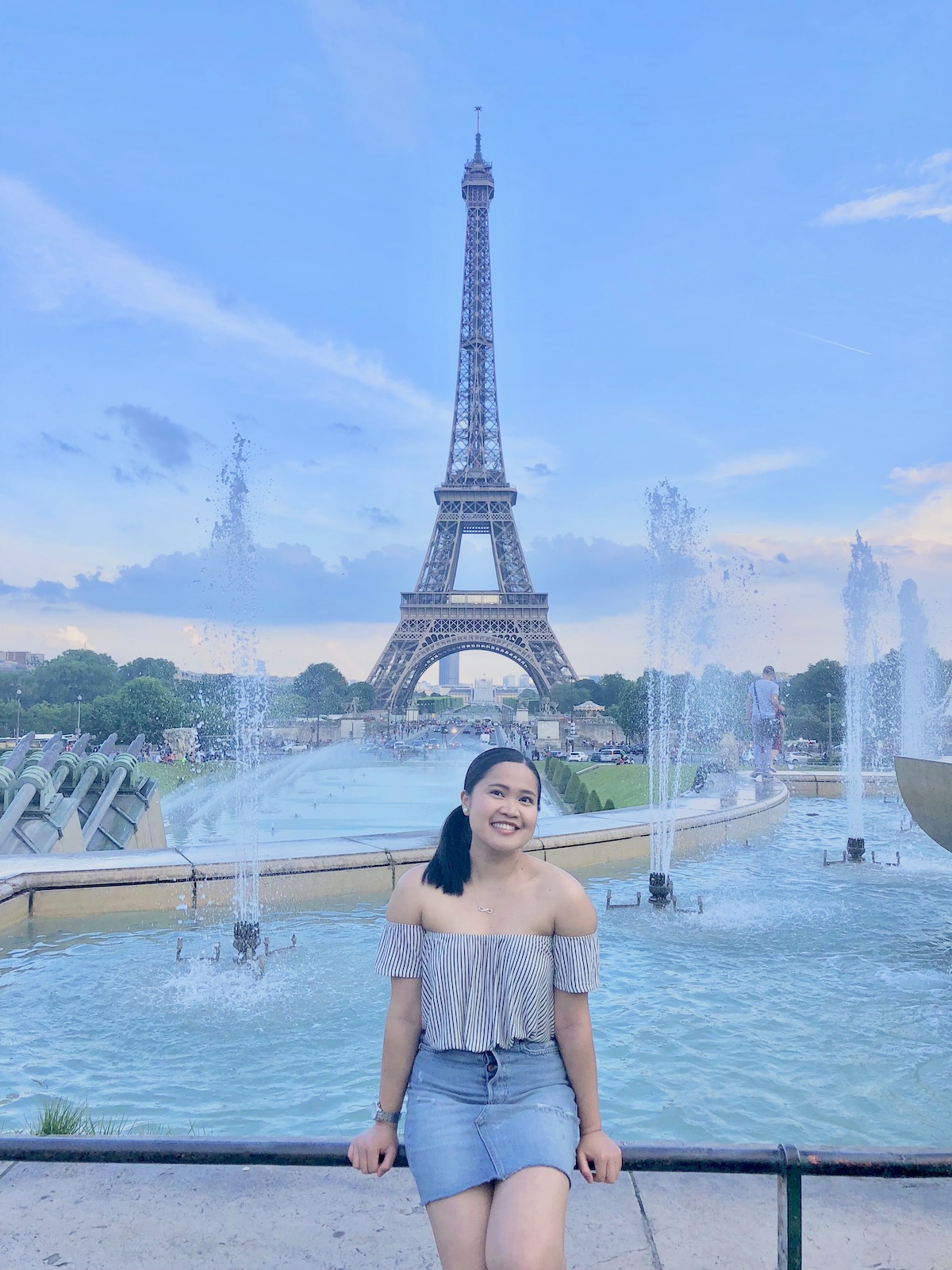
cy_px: 635
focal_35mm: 28
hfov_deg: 49.7
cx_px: 476
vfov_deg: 63.4
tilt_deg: +4.6
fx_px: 1027
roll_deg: +0.0
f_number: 1.8
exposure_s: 1/475
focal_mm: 4
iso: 20
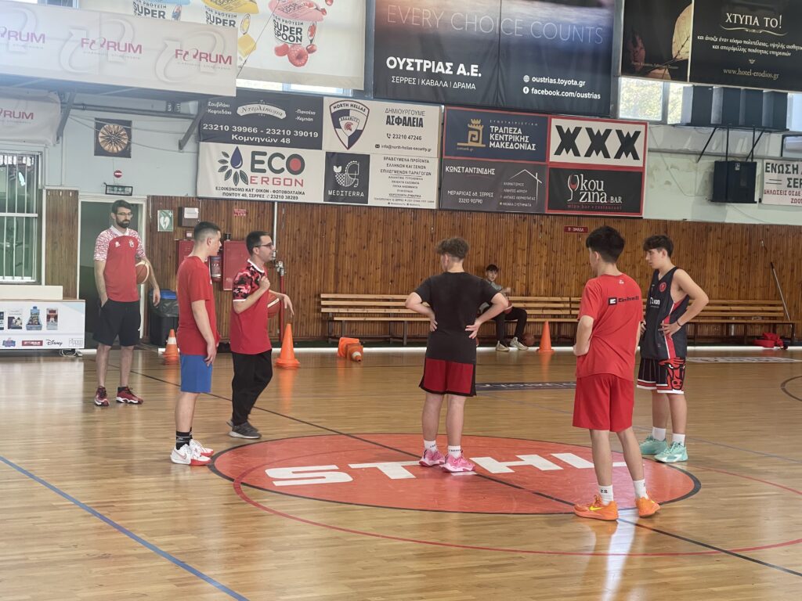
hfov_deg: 30.3
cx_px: 401
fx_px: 1483
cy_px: 300
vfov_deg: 22.9
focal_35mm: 64
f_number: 2.2
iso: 200
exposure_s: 1/100
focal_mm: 7.5
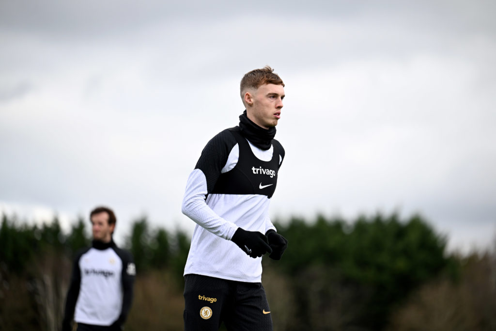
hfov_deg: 11.7
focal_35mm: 175
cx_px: 248
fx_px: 2411
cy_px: 166
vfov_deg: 7.8
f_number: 2.8
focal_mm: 175
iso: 640
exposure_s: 1/2000
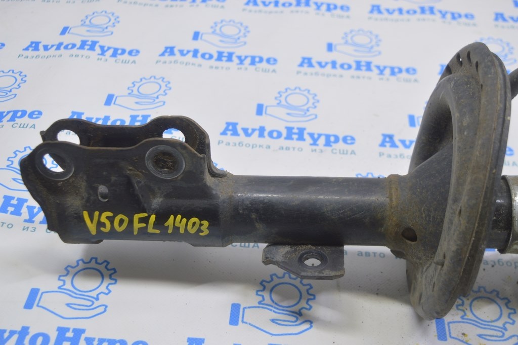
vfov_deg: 26.4
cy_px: 172
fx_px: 733
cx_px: 259
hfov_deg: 38.9
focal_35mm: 51
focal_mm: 34
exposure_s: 1/20
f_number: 5.6
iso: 400
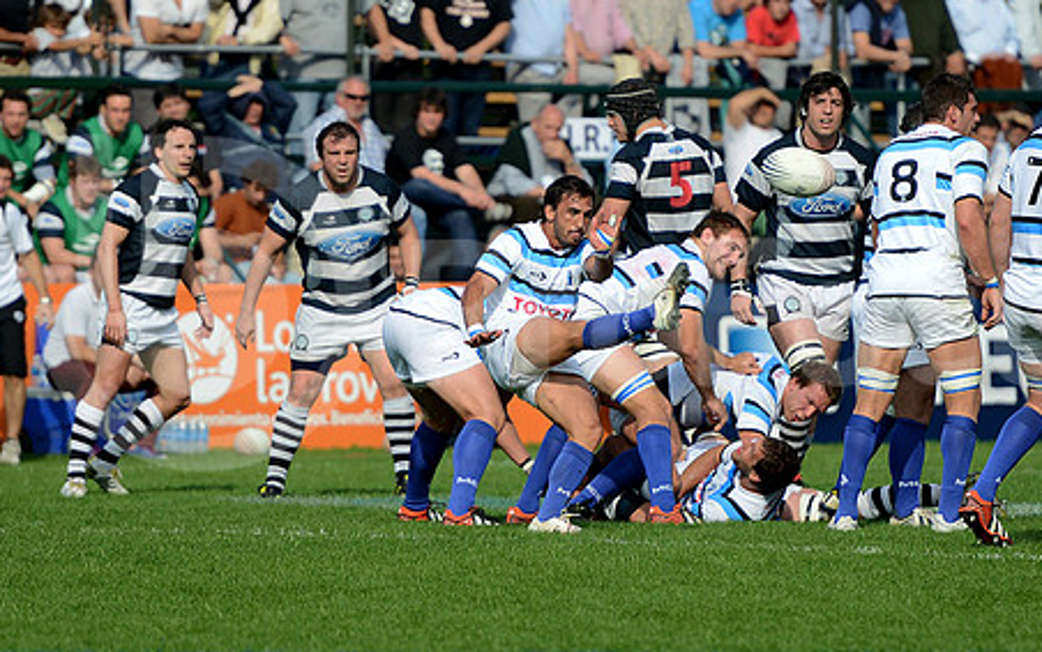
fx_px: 7245
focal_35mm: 255
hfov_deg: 8.2
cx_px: 597
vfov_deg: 5.2
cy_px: 308
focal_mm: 195
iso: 250
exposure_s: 1/2500
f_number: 2.8
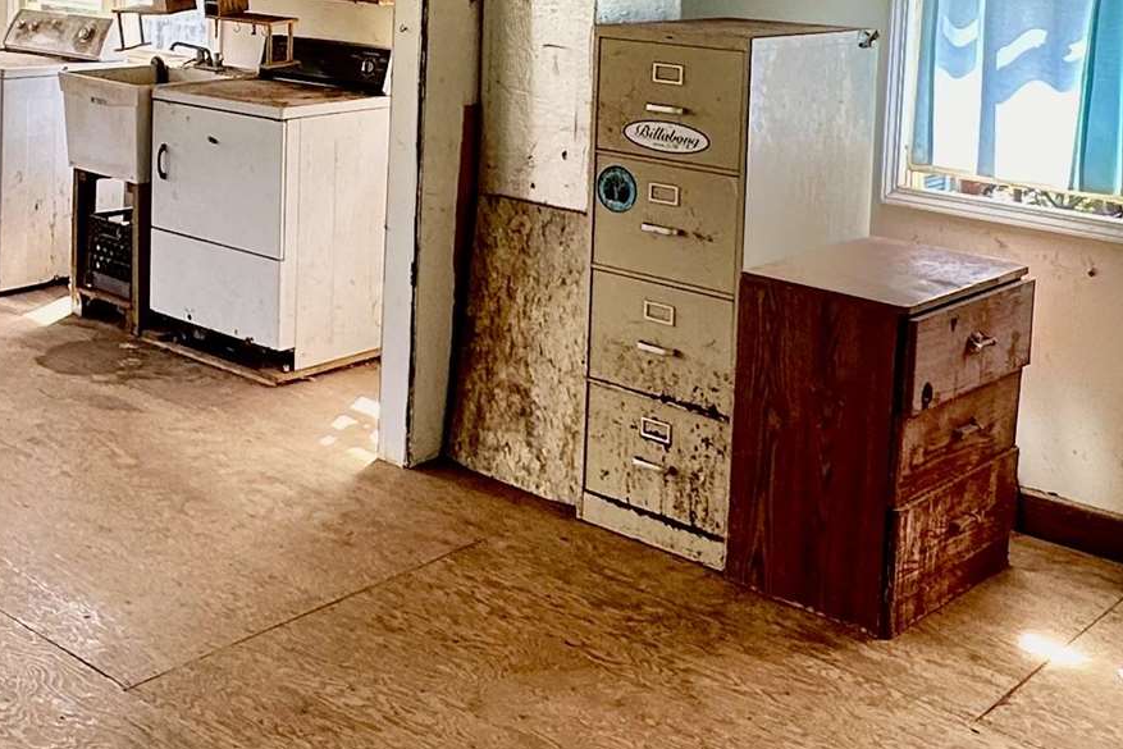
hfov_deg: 38.0
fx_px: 1591
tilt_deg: -4.9
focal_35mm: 51
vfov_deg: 25.3
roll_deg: -1.6
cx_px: 293
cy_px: 19
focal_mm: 2.22
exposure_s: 1/99
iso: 40
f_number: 2.2
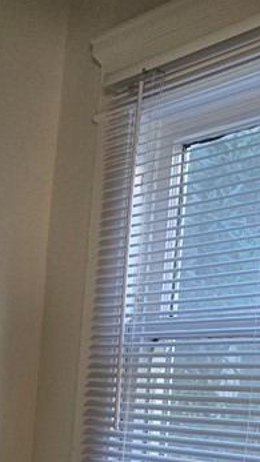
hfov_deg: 16.3
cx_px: 165
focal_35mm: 74
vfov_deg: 27.7
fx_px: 908
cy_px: 401
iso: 200
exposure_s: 1/120
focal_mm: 5.4
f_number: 1.8
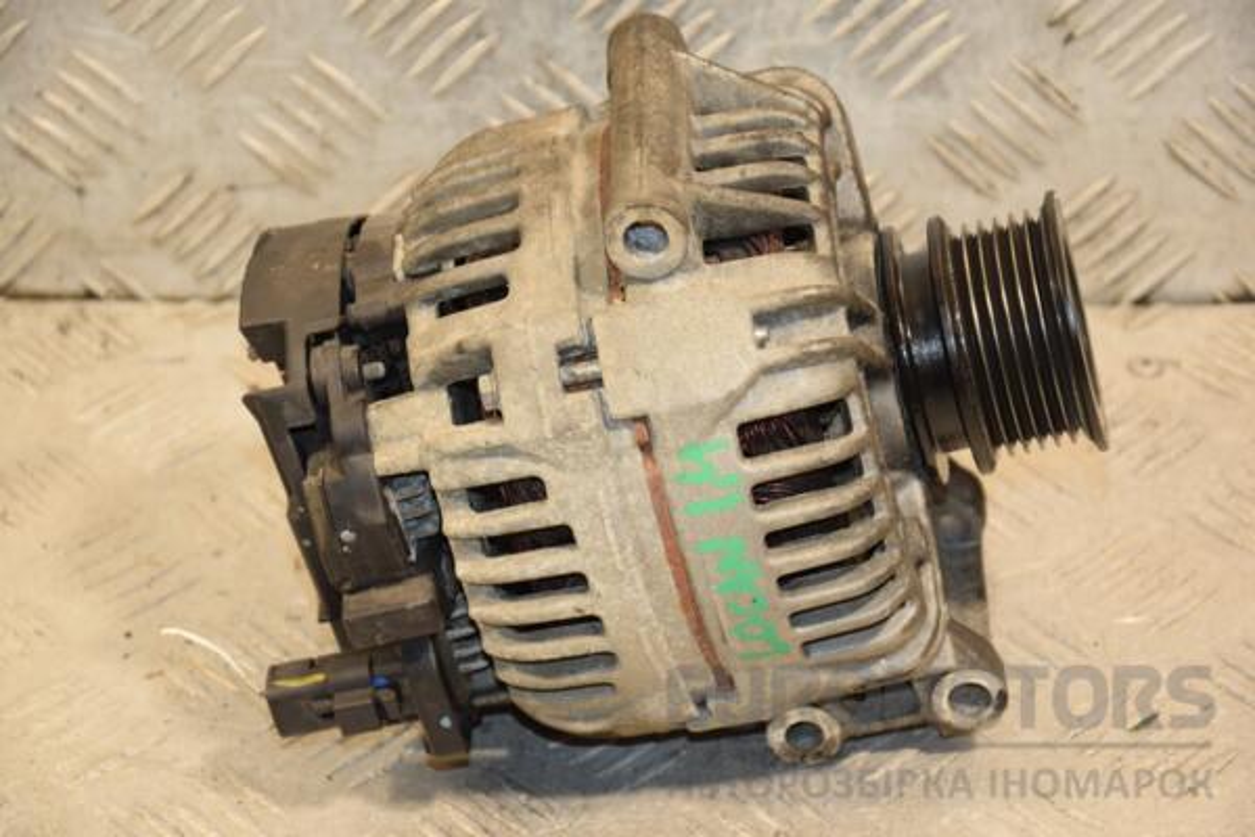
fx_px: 4444
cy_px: 418
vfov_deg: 10.8
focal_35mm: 128
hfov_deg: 16.1
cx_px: 628
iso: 800
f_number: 5.6
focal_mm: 85
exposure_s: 1/125
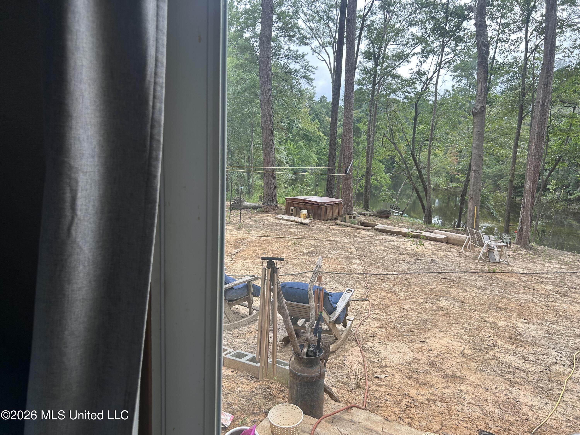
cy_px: 218
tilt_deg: -8.6
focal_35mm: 26
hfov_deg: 67.3
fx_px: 436
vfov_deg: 53.1
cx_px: 290
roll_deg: -0.7
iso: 50
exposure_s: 1/436
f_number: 1.5
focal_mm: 5.7
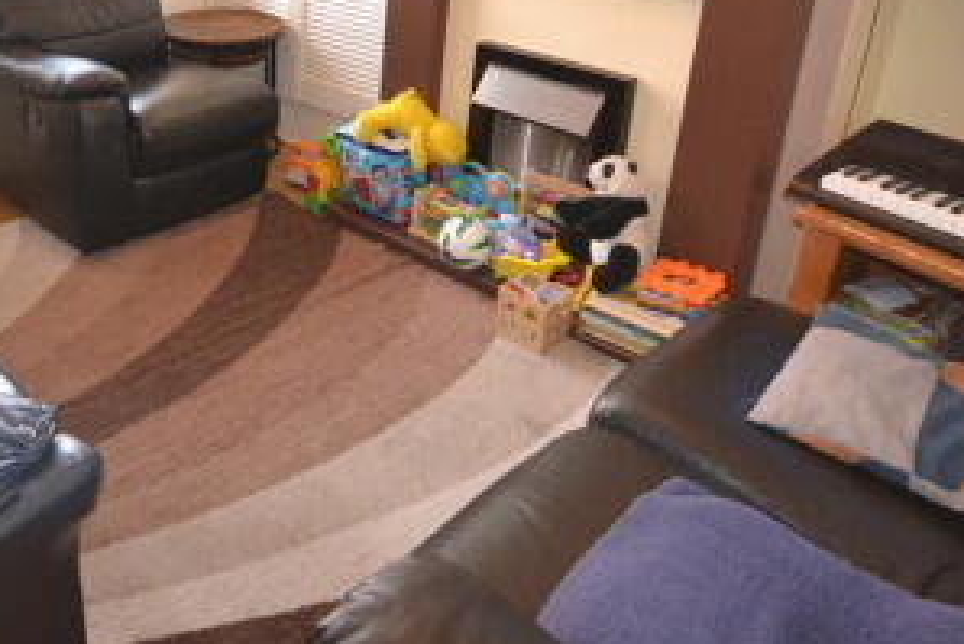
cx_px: 222
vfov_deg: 37.9
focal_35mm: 33
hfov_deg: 54.1
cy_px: 92
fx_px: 884
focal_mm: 10
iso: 1100
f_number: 4
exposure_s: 1/60
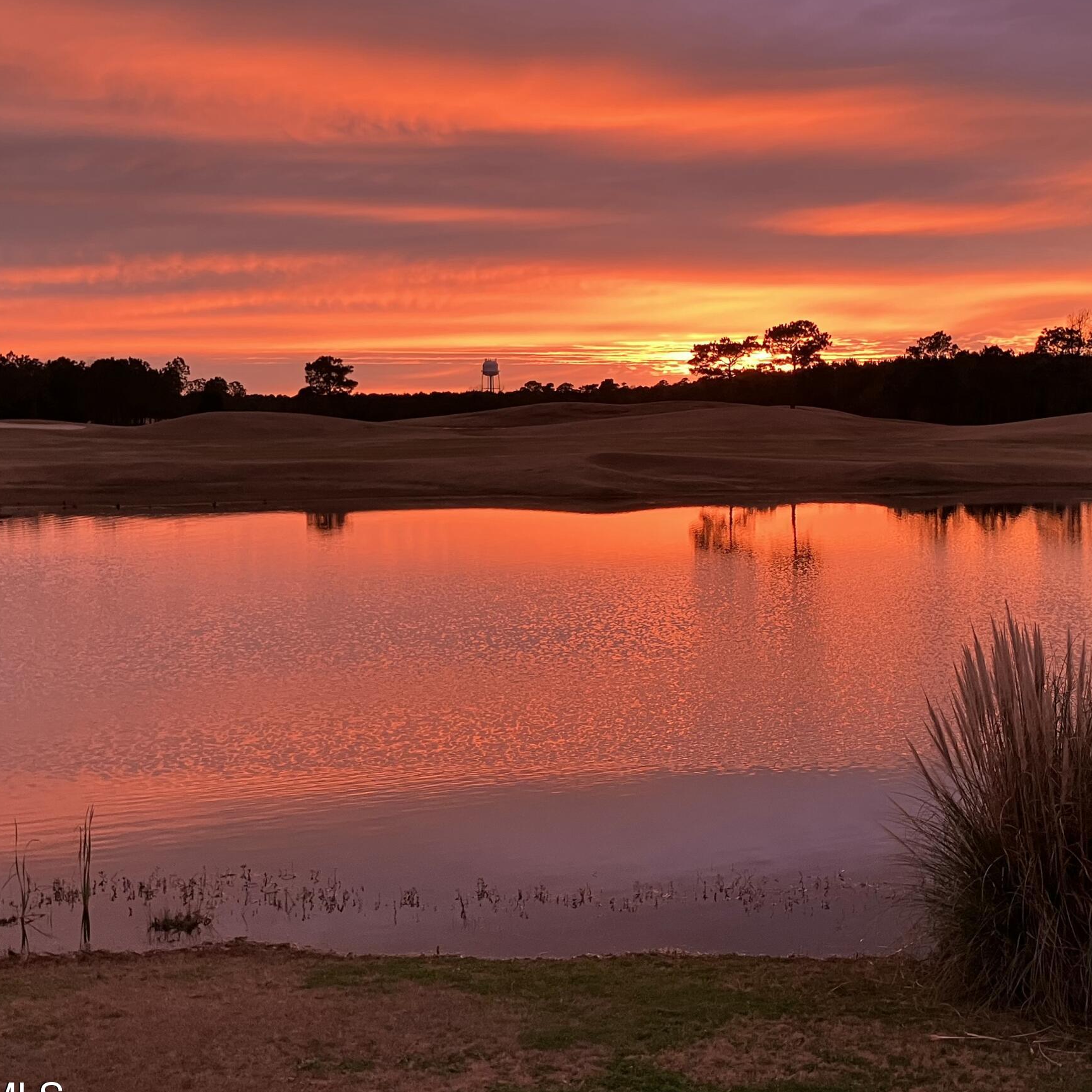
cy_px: 451
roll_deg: +0.6
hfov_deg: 38.8
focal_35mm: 43
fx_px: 1535
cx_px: 709
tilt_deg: -0.2
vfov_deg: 39.0
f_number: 1.8
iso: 80
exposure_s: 1/97
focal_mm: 3.99
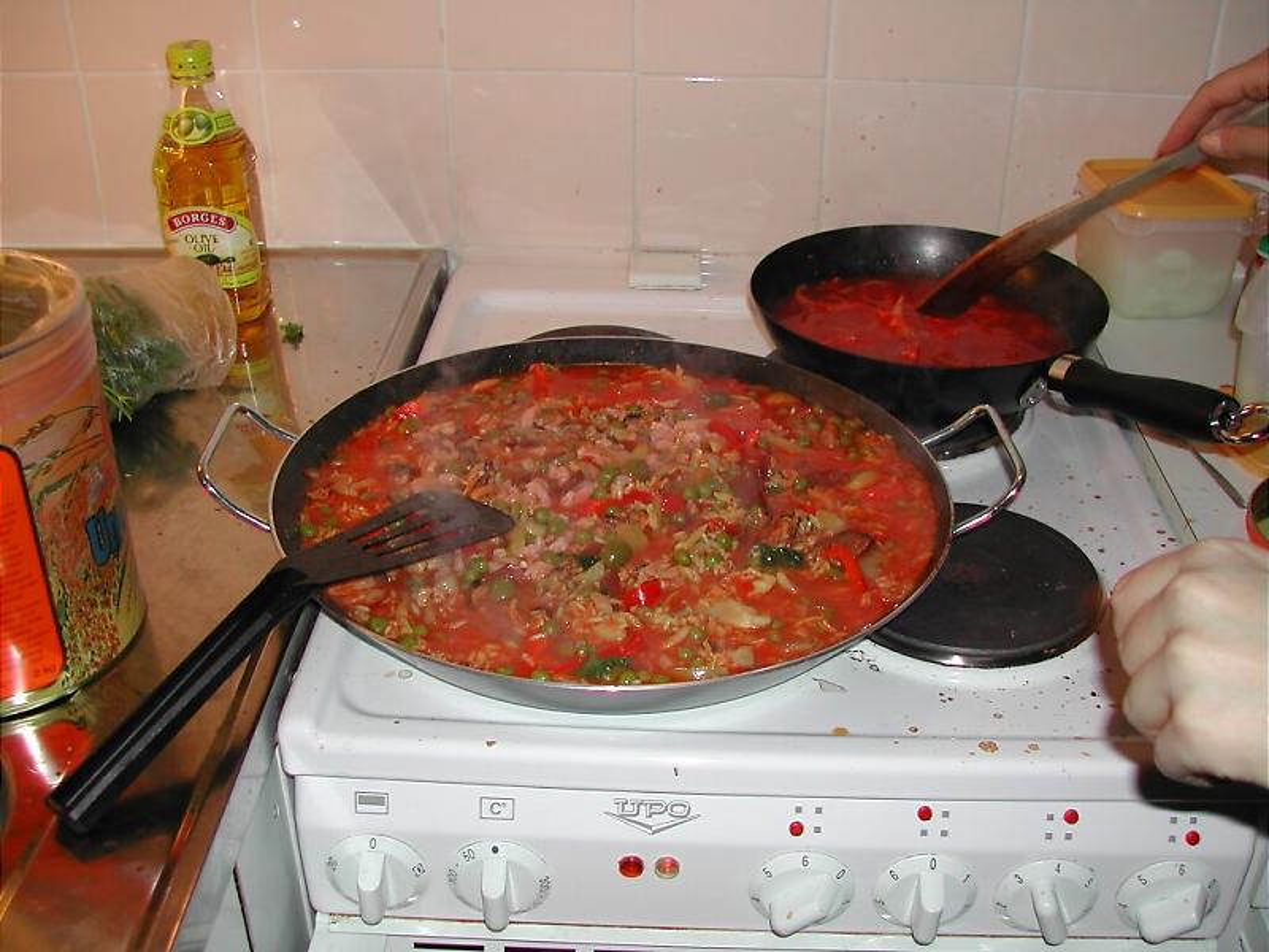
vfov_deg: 37.7
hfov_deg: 49.0
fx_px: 1393
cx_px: 634
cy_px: 476
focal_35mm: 38
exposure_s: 1/60
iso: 100
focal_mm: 8
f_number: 2.8
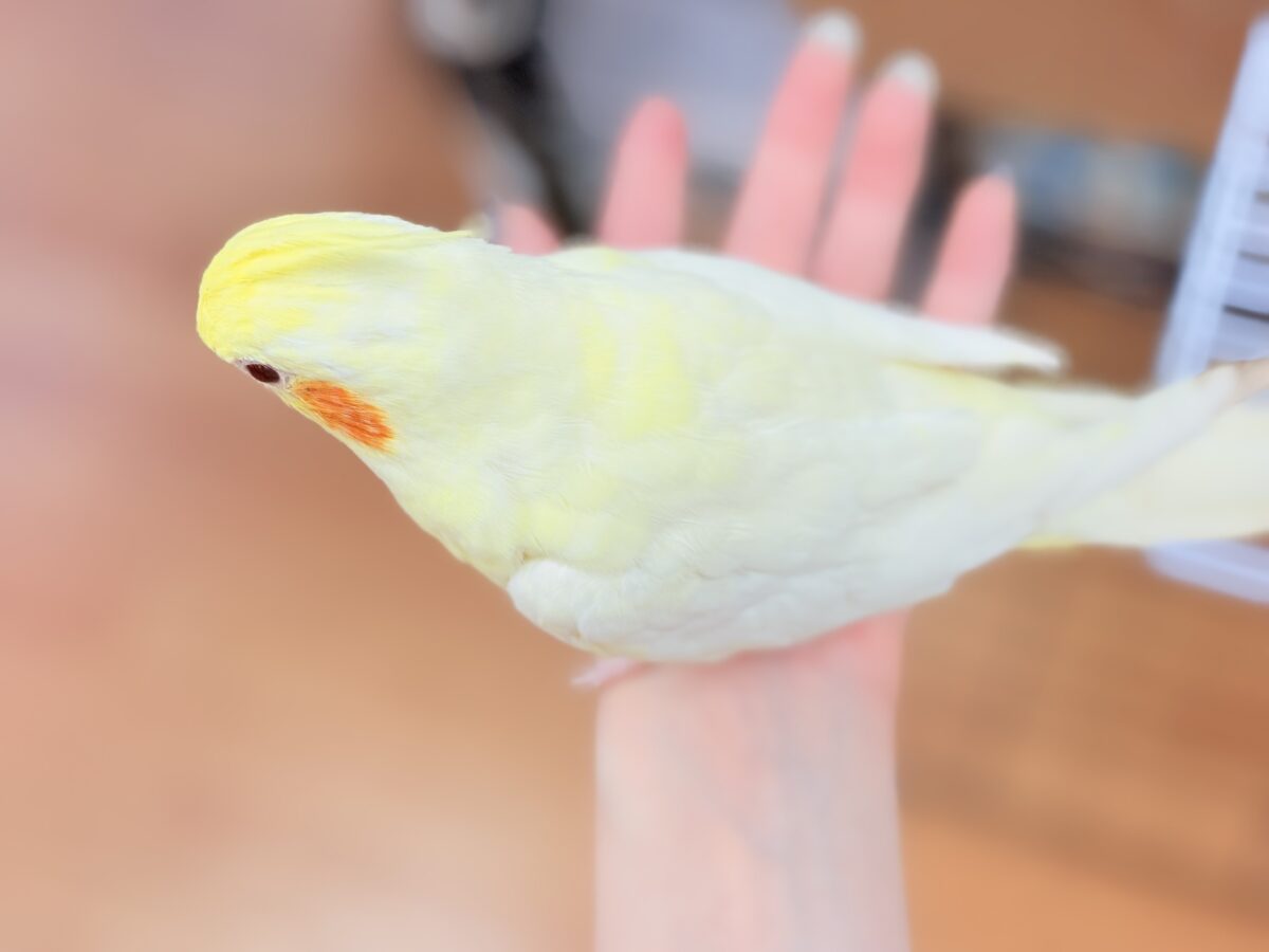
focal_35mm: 52
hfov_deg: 36.8
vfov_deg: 28.0
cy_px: 476
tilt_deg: -61.9
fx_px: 1906
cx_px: 634
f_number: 1.6
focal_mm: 5.96
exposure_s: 1/121
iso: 40
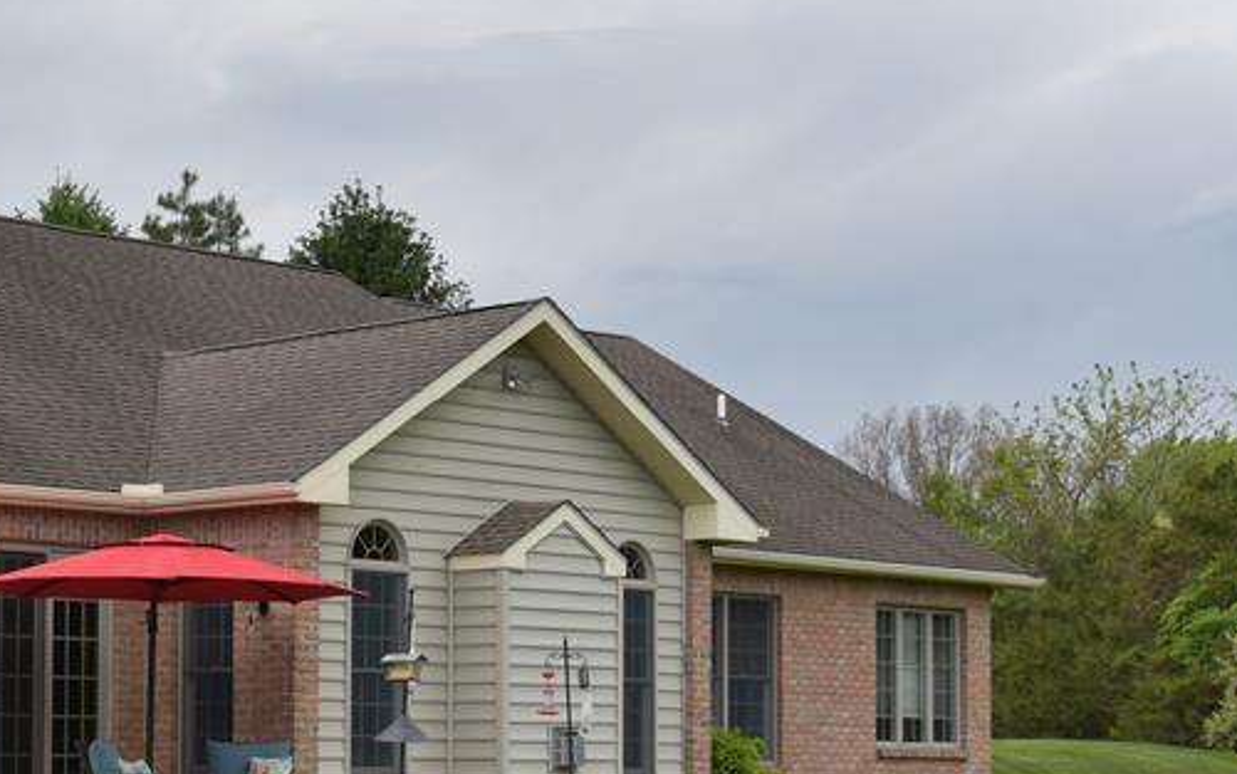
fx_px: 2833
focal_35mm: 84
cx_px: 80
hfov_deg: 23.8
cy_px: 643
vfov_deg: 15.4
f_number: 4.5
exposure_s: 1/4000
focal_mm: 38
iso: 800
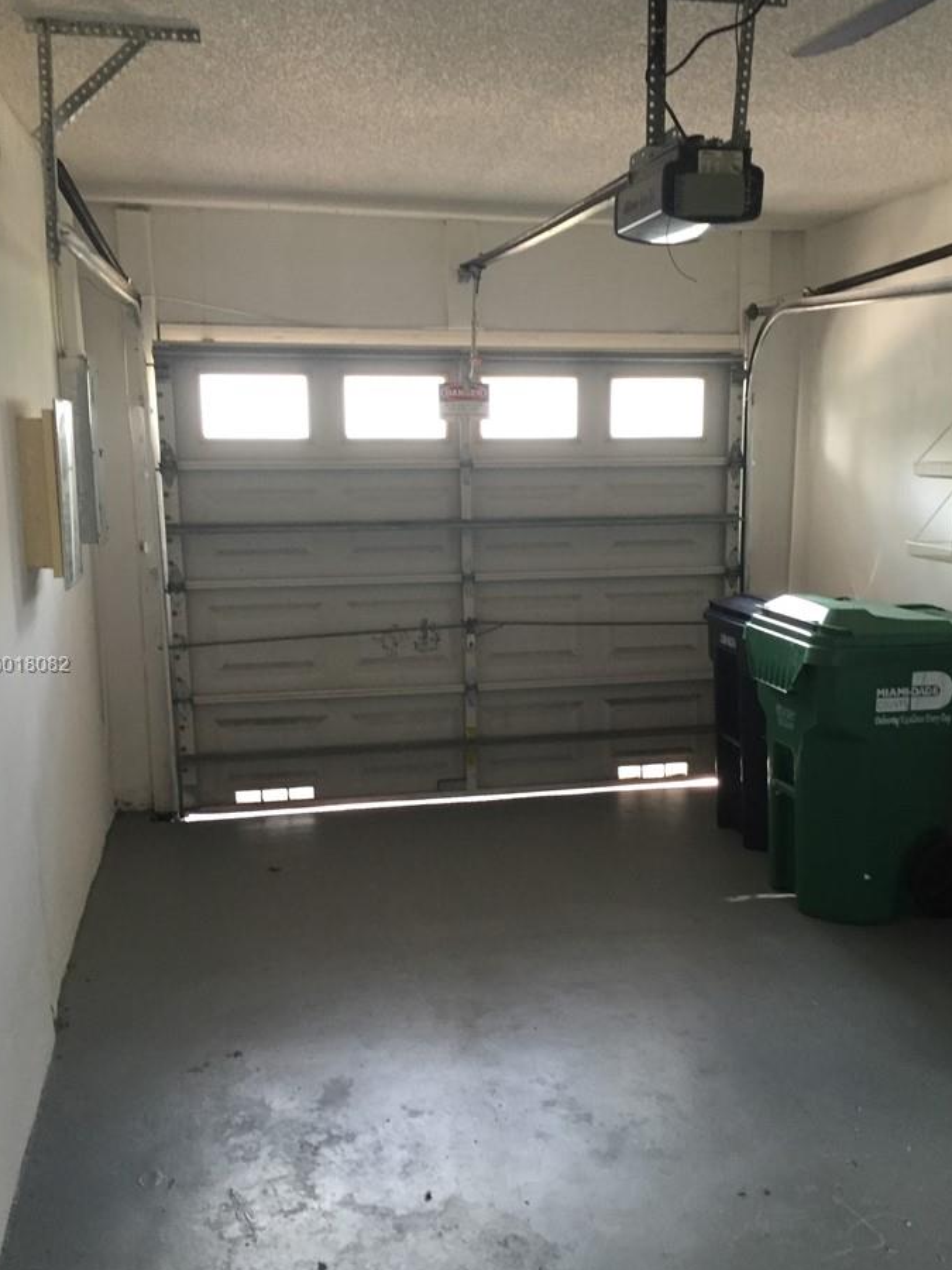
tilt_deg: -9.8
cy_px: 666
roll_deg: +0.1
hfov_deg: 42.9
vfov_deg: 55.3
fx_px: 1210
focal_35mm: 33
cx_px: 505
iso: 125
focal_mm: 4.15
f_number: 2.2
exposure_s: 1/30
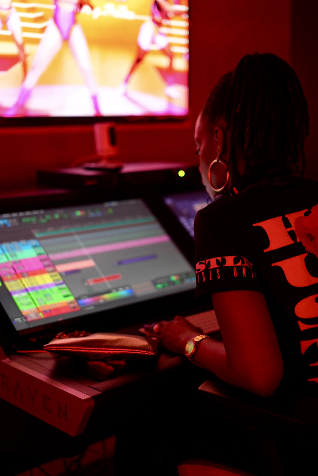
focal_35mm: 50
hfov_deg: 27.0
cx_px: 159
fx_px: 661
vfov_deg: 39.6
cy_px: 238
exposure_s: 1/160
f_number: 2
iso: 3200
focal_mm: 50
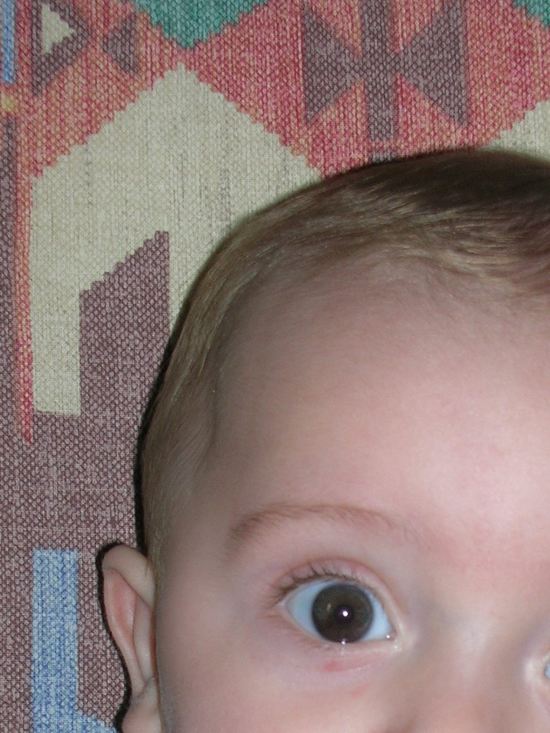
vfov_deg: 14.2
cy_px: 693
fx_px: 2902
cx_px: 424
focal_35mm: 137
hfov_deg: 10.8
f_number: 3.8
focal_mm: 11
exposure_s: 1/60.1
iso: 50
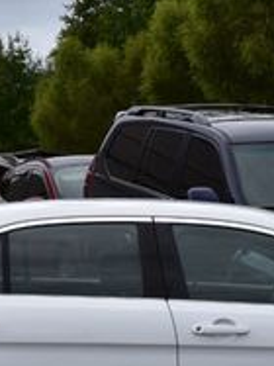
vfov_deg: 14.3
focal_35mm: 138
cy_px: 245
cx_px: 157
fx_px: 1458
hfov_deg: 10.7
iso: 320
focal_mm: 28
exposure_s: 1/500
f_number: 11
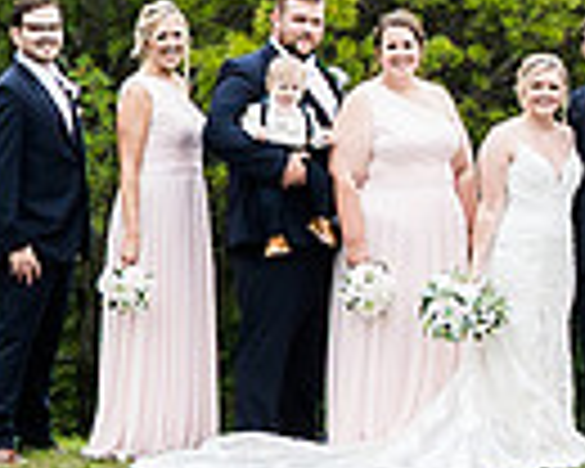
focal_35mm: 544
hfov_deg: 3.5
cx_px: 1233
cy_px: 220
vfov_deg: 2.8
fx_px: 9419
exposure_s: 1/100
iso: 100
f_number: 5
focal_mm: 28
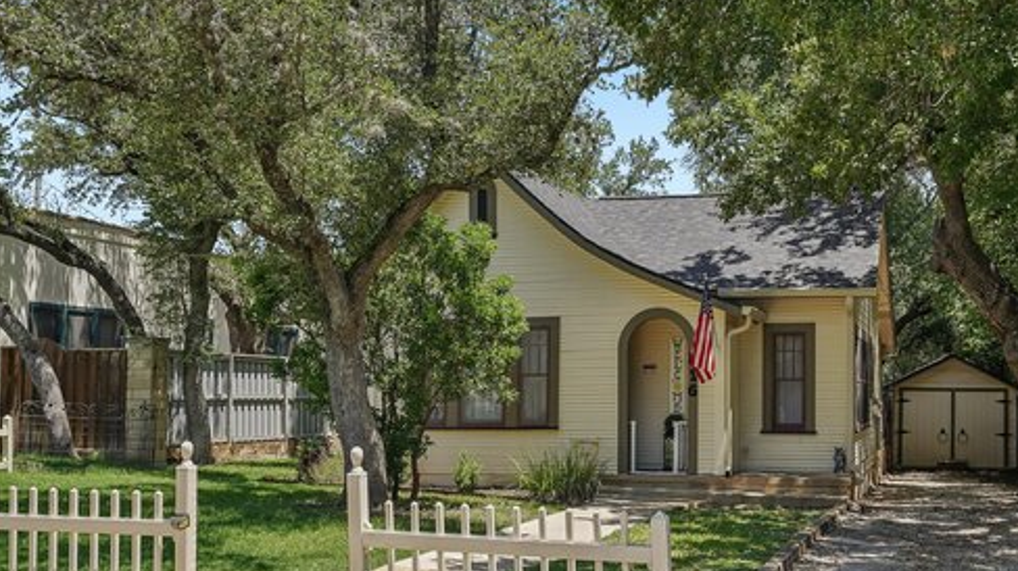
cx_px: 632
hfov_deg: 45.4
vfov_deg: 26.6
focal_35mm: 45
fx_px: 1206
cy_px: 328
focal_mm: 32.5
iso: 100
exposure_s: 1/80
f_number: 8
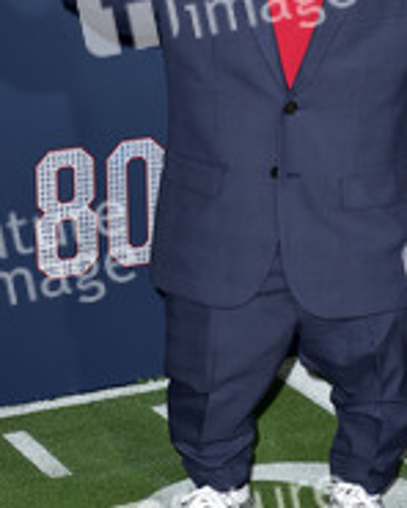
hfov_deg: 11.5
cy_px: 129
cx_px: 296
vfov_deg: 14.3
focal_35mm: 134
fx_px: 2018
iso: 400
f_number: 6.3
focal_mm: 66
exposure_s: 1/250
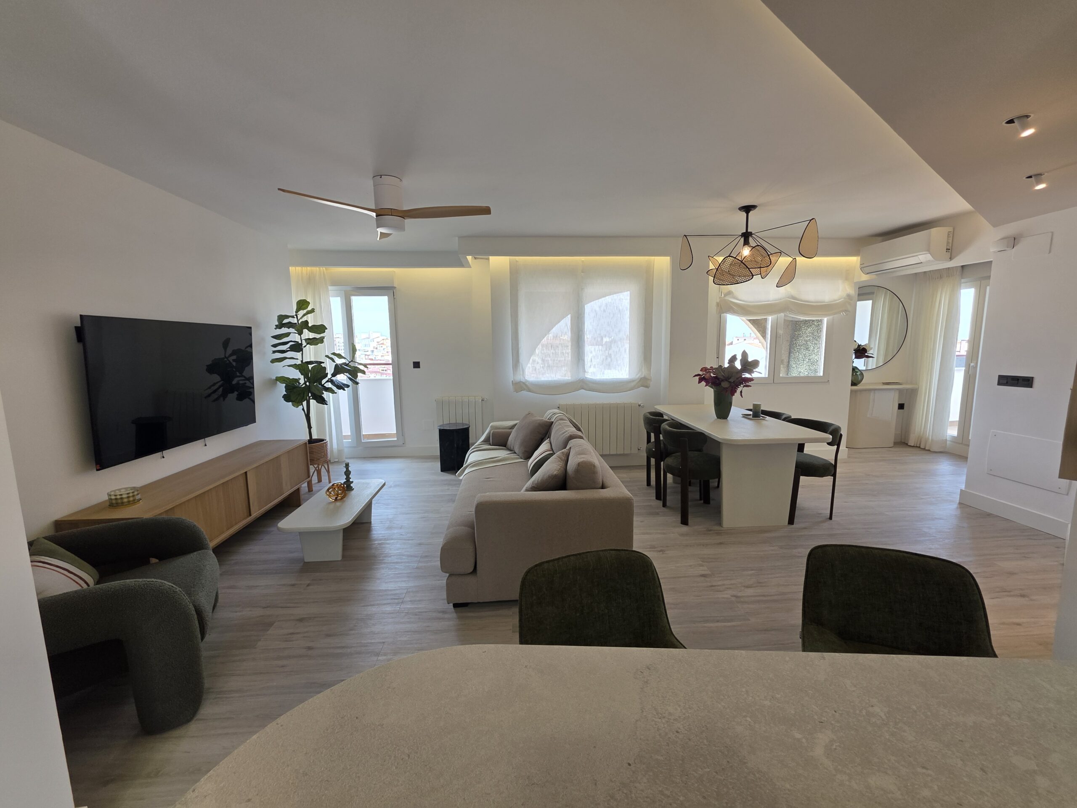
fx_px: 404
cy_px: 404
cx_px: 538
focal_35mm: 13
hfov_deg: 106.2
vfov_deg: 89.9
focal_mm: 2.2
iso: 32
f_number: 1.9
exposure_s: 1/100
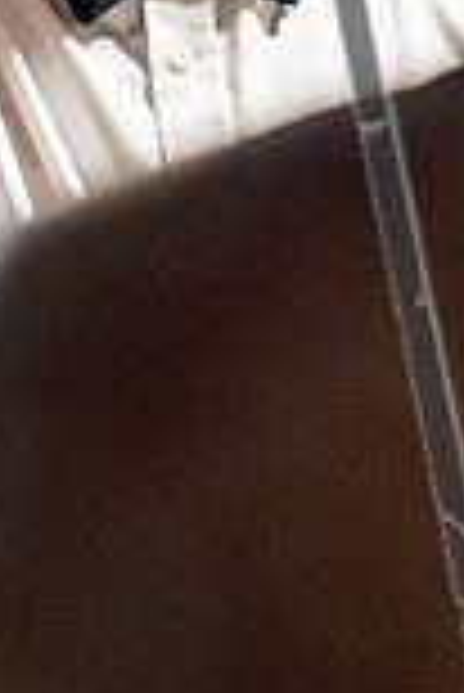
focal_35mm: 188
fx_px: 3626
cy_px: -11
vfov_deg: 10.8
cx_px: 338
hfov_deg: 7.3
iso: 4000
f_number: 2
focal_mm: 50
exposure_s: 1/1000
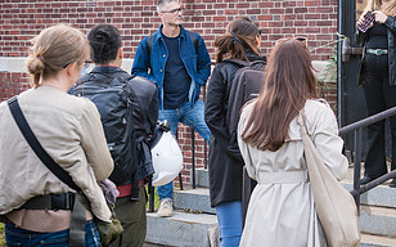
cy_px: 36
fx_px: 1046
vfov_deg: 13.4
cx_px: 388
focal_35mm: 97
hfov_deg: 20.8
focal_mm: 44
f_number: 4.5
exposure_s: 1/160
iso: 250
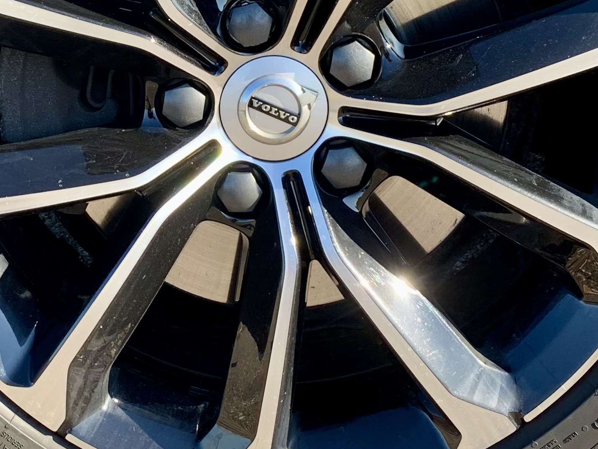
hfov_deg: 34.6
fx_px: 950
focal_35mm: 55
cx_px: 191
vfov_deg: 26.0
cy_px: 78
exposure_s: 1/322
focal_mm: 4.25
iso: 25
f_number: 1.8
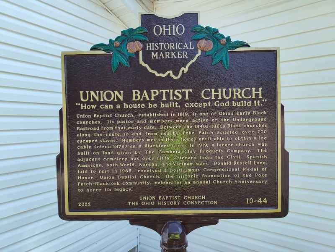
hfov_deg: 73.9
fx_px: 223
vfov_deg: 58.9
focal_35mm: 23
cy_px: 126
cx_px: 168
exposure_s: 1/476
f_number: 1.8
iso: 100
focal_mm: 5.56
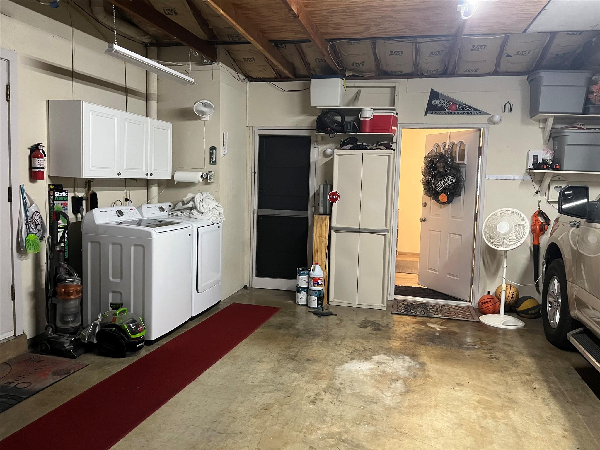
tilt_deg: -4.6
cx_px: 300
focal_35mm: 26
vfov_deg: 53.1
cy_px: 225
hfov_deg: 67.3
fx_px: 451
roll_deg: -1.9
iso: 400
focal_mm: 5.1
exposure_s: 1/40
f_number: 1.6
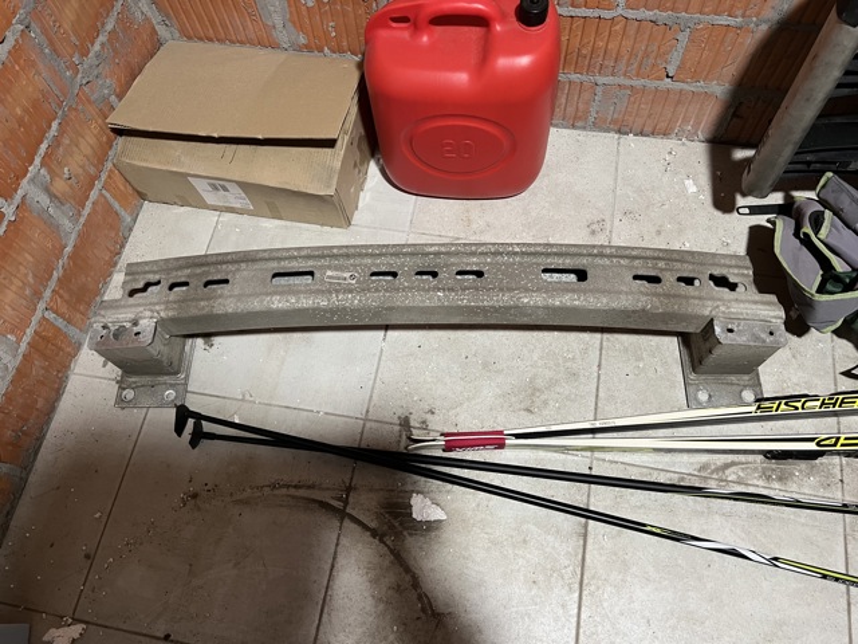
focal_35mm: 26
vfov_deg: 53.1
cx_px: 429
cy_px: 322
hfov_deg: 67.3
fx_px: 644
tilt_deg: -65.9
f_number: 1.5
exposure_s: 1/50
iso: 250
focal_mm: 5.7
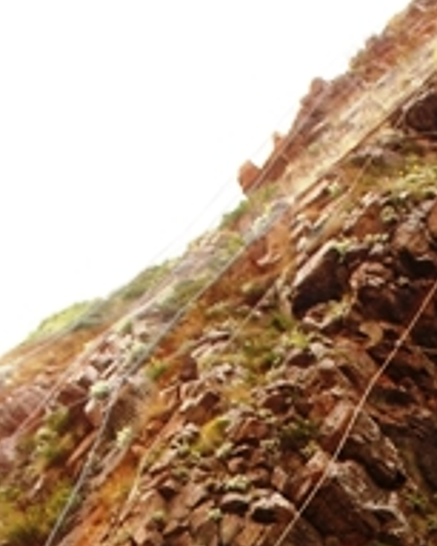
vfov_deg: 14.2
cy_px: 898
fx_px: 2003
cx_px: 554
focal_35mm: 124
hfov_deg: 12.1
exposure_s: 1/80
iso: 200
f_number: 5.6
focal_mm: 21
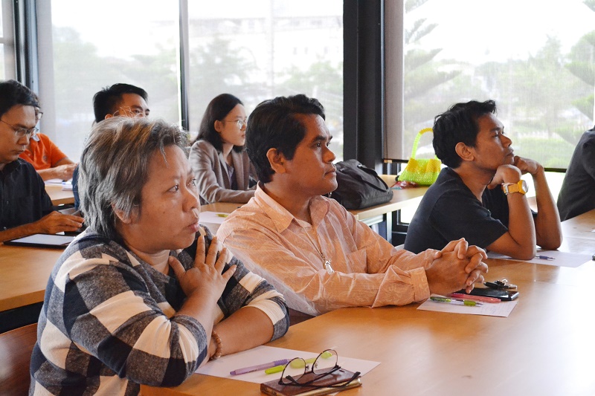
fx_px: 867
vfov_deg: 25.7
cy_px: 198
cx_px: 298
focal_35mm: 52
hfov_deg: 37.9
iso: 3200
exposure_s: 1/60
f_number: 5
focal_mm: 35
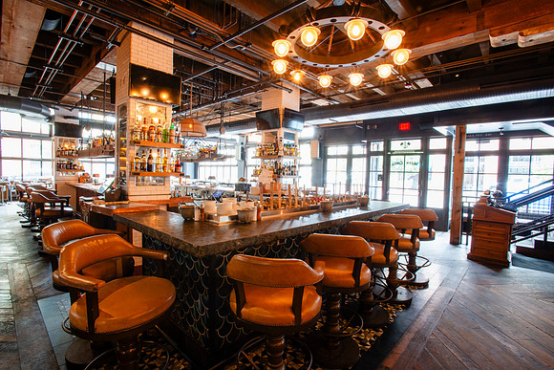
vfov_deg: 70.0
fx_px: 264
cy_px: 185
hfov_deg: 92.8
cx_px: 277
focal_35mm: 17
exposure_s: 5
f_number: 22
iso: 200
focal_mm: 17
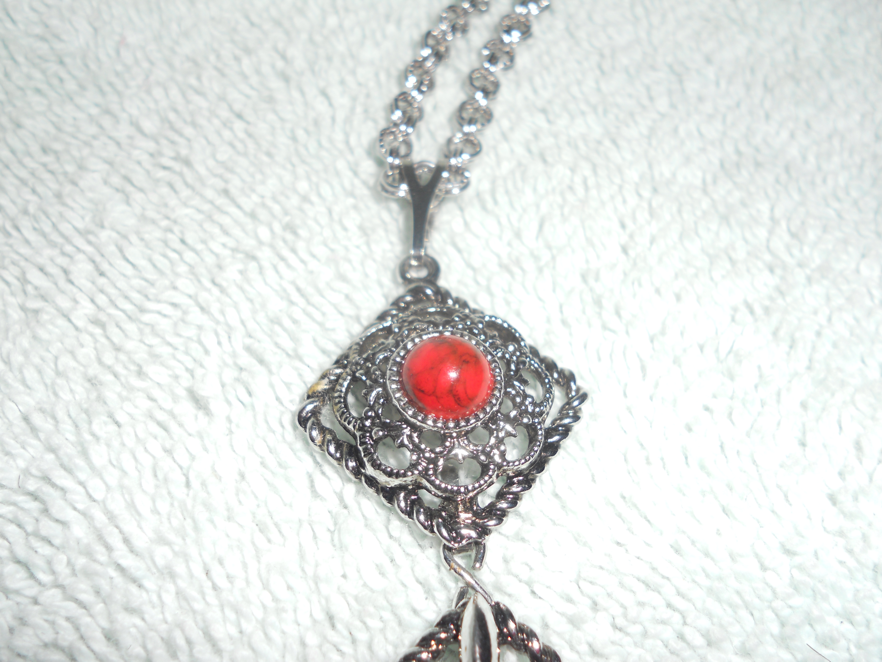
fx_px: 815
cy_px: 331
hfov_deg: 56.8
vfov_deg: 44.2
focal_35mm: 32
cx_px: 441
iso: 80
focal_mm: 5.8
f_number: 8.8
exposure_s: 1/25
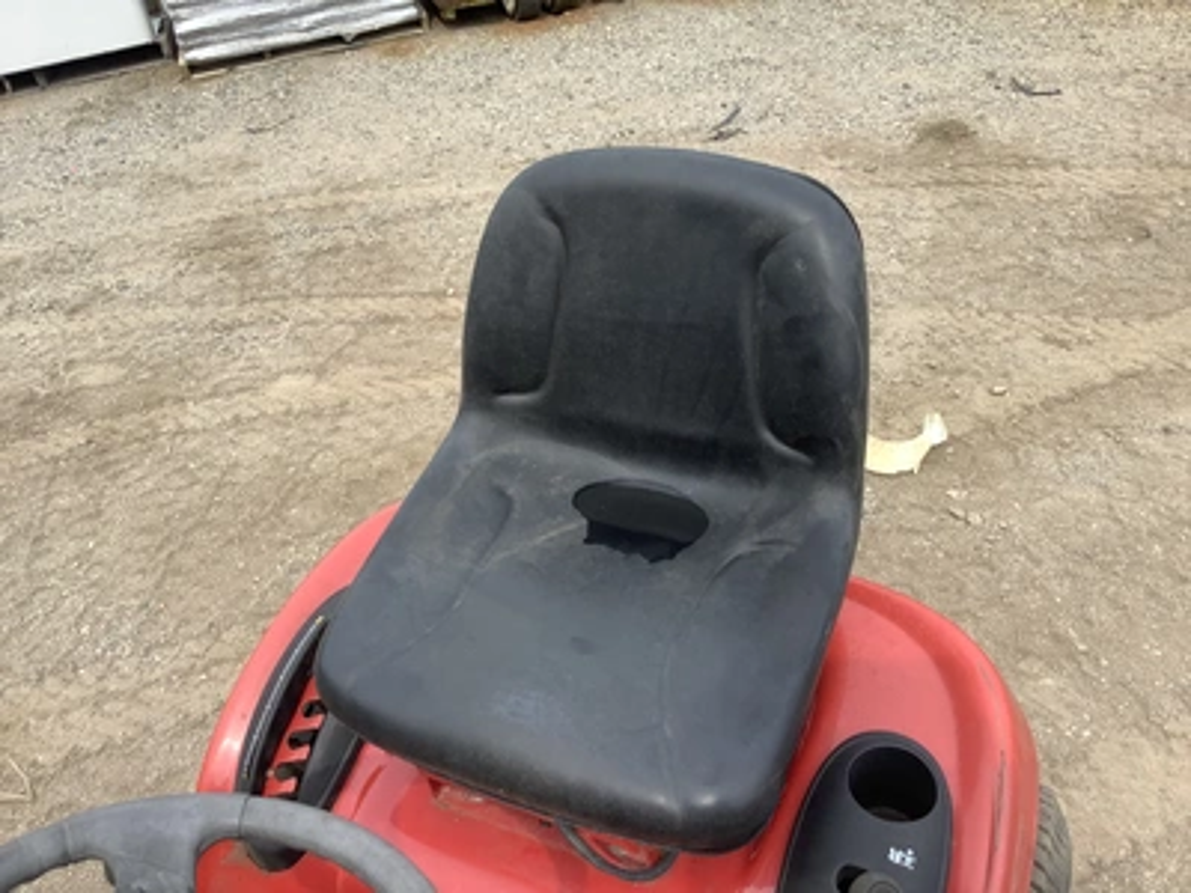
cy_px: 446
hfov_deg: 58.4
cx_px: 596
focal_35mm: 31
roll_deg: +8.2
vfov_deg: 45.4
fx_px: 1067
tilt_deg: -37.3
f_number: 2.4
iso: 25
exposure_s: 1/612
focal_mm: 3.3
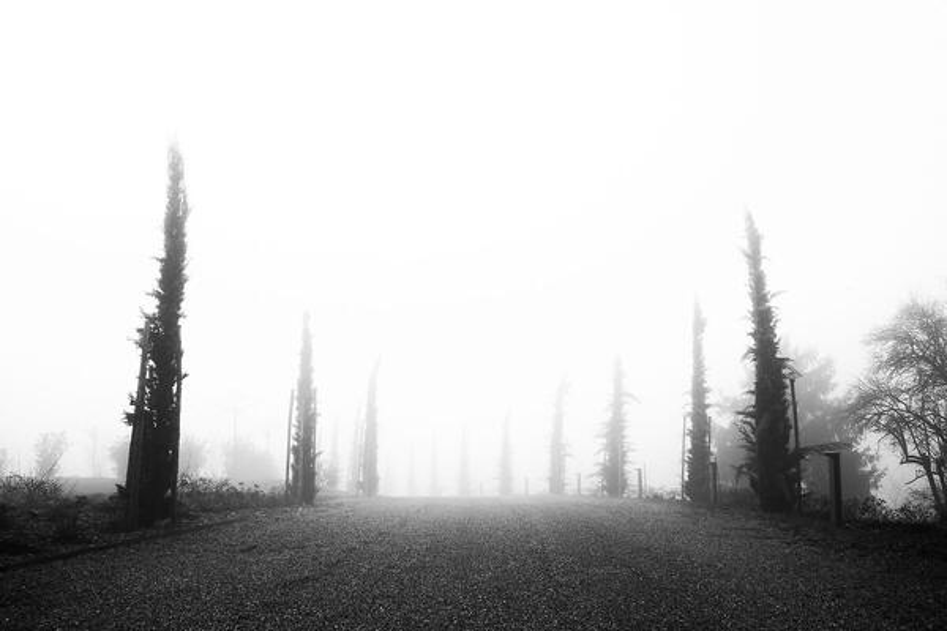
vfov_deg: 43.6
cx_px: 474
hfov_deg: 61.9
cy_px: 316
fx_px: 789
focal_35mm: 30
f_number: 16
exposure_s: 1/100
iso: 125
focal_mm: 30
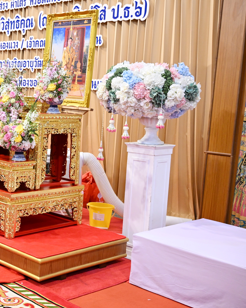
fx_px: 489
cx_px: 22
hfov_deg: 27.2
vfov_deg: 34.9
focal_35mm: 54
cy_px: 151
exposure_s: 1/125
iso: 2000
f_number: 3.8
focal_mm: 25
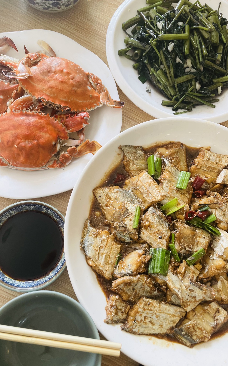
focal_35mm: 28
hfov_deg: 44.5
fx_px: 278
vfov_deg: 66.5
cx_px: 105
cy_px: 181
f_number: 1.6
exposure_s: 1/121
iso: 50
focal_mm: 4.2
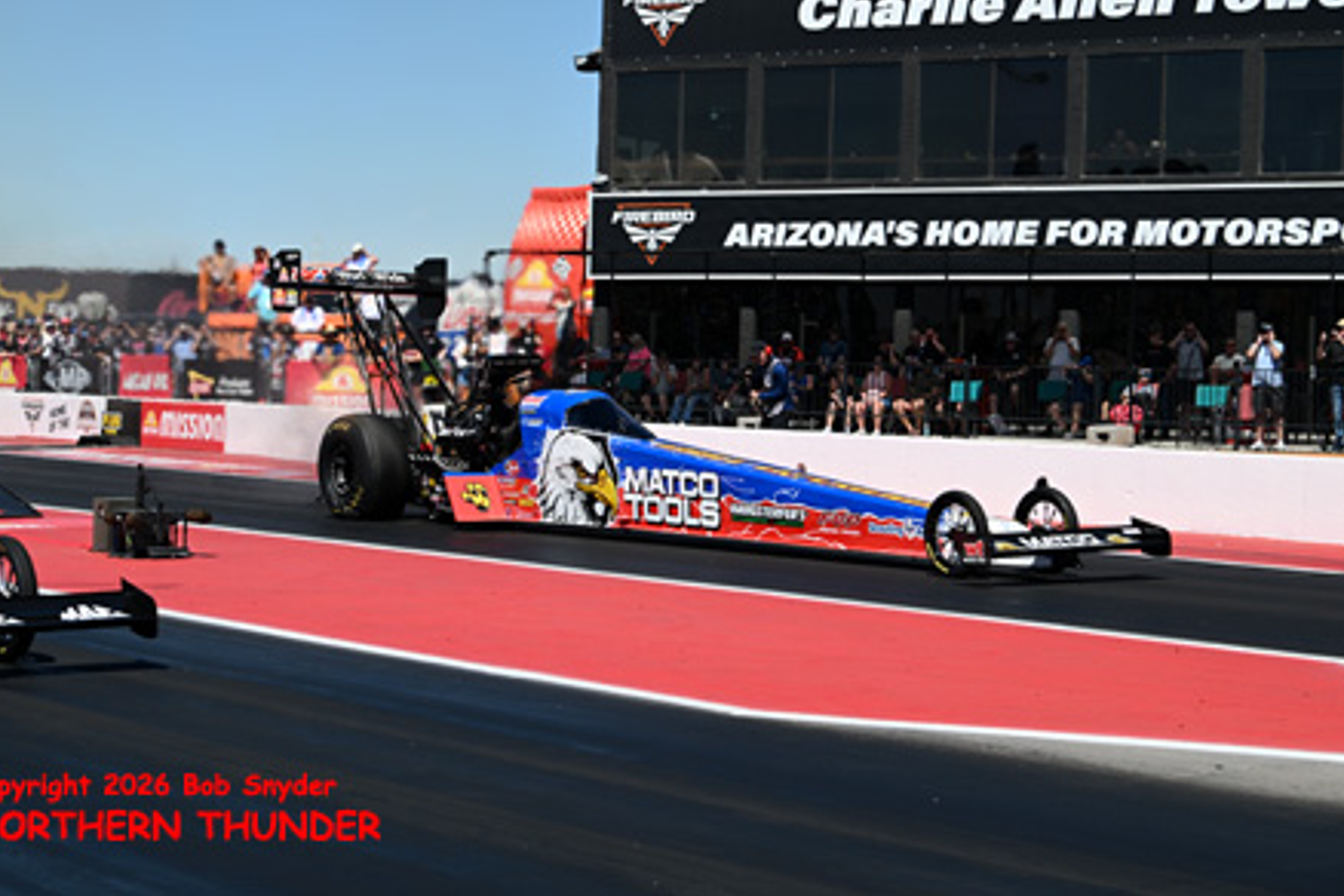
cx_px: 583
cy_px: 387
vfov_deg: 17.1
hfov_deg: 25.3
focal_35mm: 80
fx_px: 2986
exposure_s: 1/2000
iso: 220
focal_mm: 70
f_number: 5.6
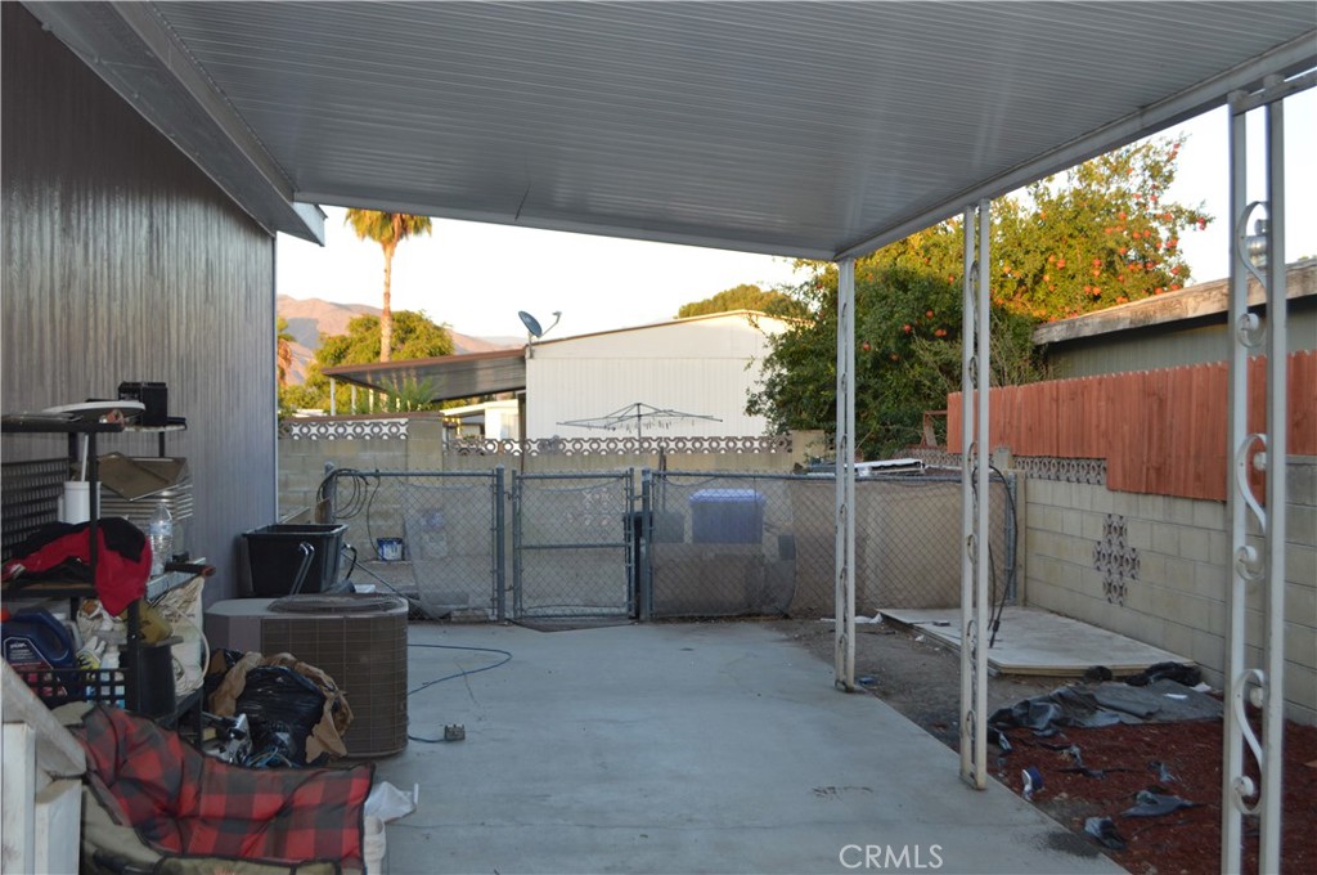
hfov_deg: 53.2
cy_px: 438
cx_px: 658
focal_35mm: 36
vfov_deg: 36.8
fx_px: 1315
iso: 280
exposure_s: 1/125
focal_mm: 24
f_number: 4
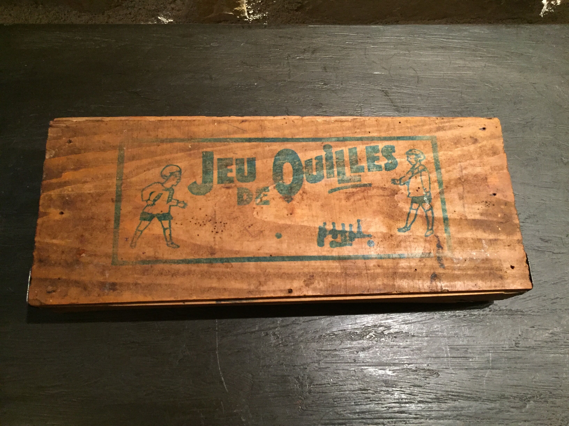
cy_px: 213
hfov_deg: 61.7
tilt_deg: -72.3
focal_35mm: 29
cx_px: 284
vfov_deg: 48.2
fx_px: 477
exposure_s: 1/25
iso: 250
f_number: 2.2
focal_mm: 4.15
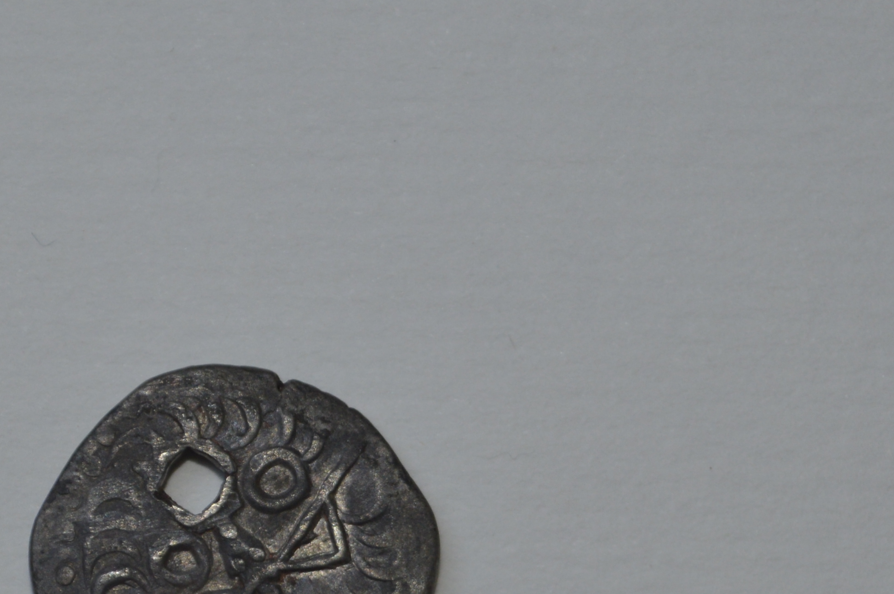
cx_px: 281
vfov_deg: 7.0
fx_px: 4838
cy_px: 755
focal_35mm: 195
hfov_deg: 10.5
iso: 180
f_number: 5.3
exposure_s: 1/60
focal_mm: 42
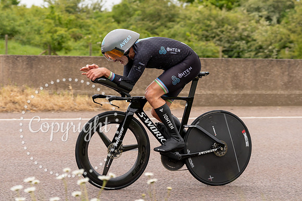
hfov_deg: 18.2
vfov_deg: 12.2
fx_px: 941
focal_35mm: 112
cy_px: 68
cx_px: 150
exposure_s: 1/1000
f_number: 3.5
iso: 320
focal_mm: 70
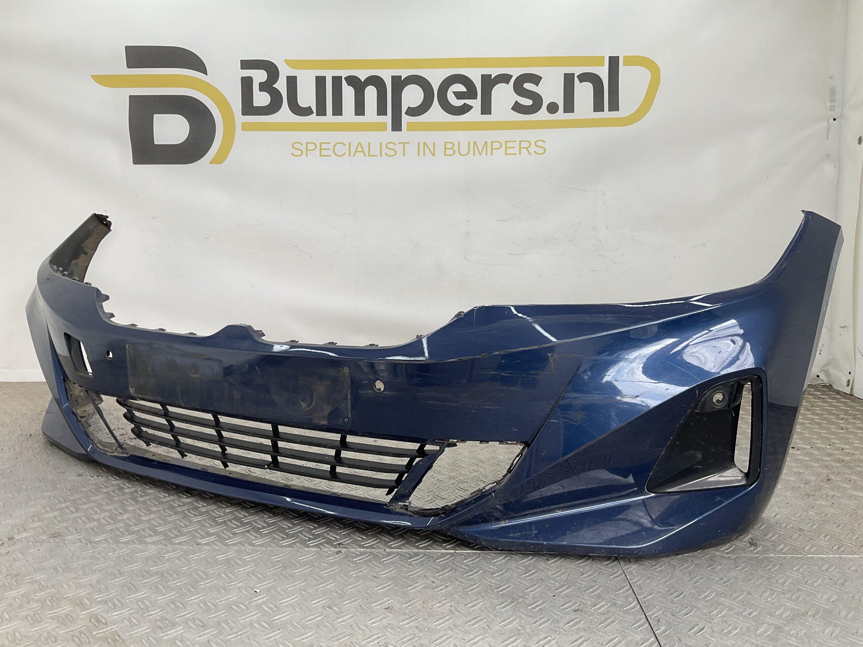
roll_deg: -1.0
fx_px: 723
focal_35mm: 29
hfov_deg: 61.7
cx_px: 432
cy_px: 324
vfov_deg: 48.2
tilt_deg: -8.8
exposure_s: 1/165
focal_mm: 3
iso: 16
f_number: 1.8
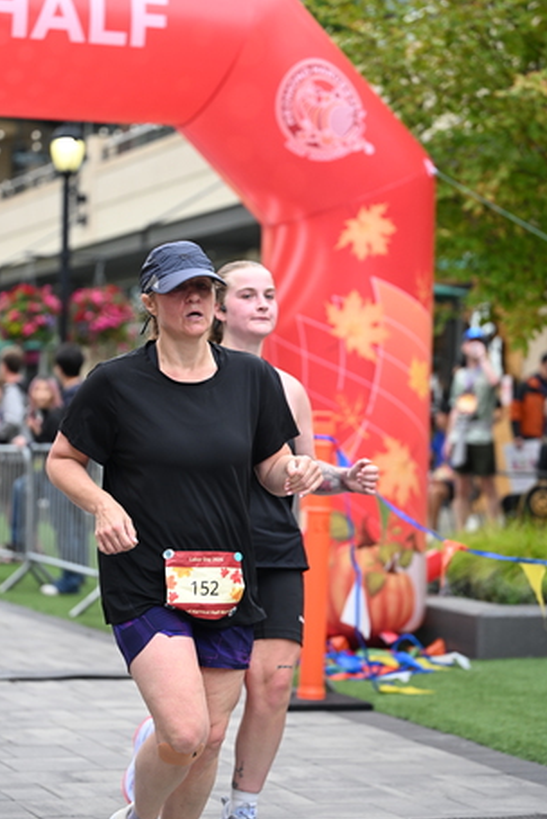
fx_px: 2116
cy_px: 347
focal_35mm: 93
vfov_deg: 21.9
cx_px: 271
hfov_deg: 14.7
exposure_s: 1/2000
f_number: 2.8
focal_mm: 77
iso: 640
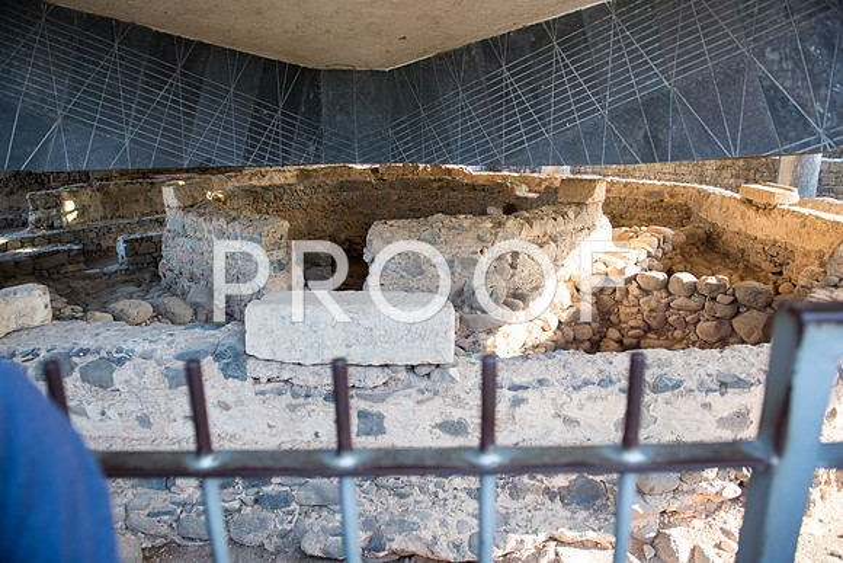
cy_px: 282
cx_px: 422
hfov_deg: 73.7
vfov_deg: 53.2
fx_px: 562
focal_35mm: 24
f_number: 2.8
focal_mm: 24
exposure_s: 1/60
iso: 100
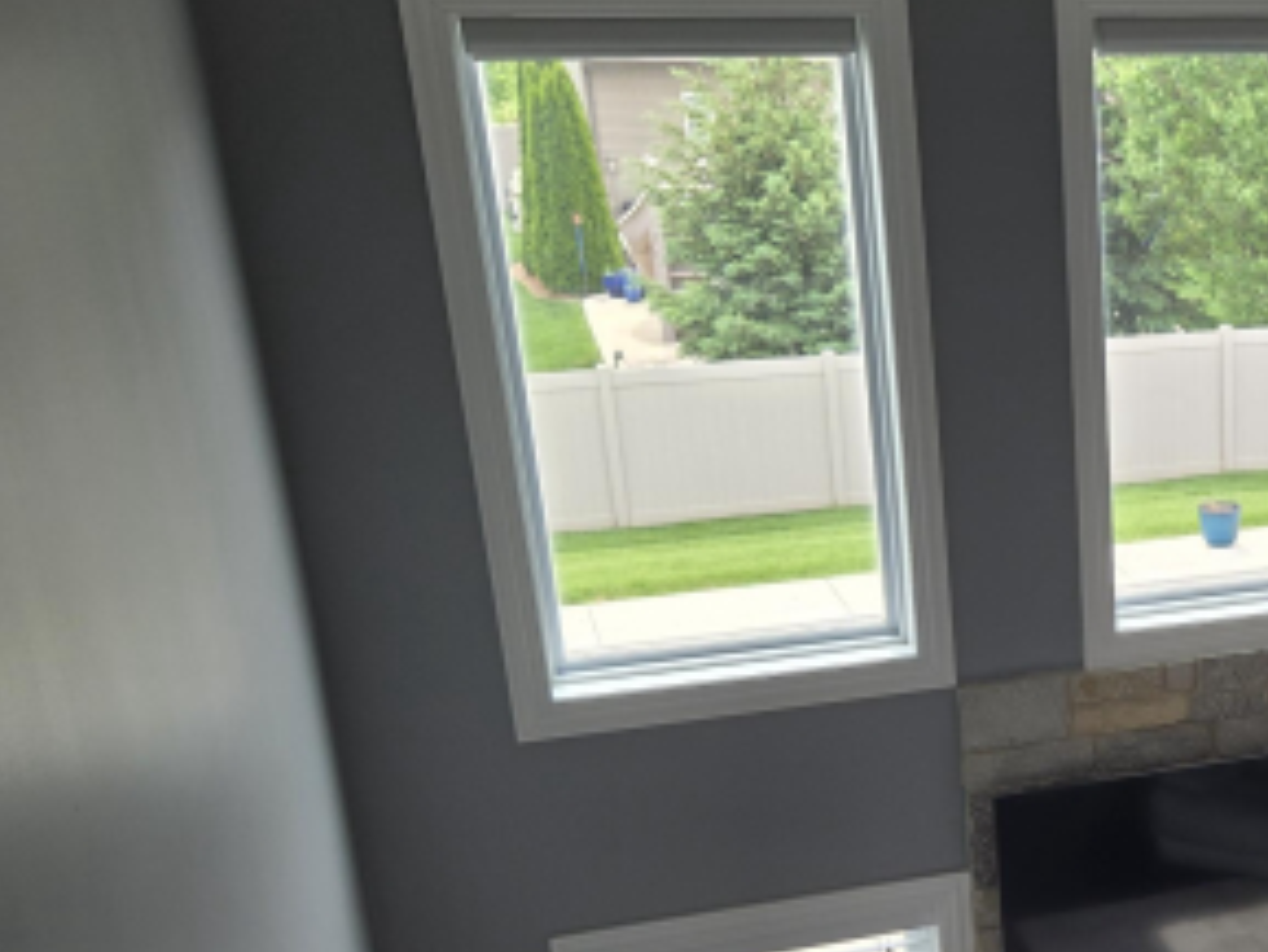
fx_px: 1942
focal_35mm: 53
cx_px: 1301
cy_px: 746
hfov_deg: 32.8
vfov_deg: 27.1
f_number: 1.8
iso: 25
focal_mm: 5.4
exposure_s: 1/230
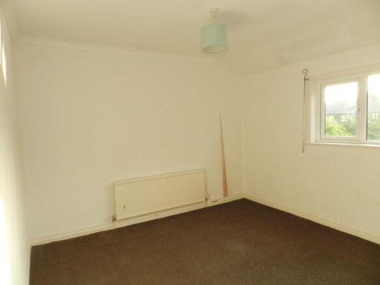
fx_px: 252
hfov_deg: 73.9
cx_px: 190
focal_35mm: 23
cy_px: 142
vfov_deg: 58.9
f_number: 3.4
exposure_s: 1/100
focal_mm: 4
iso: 160
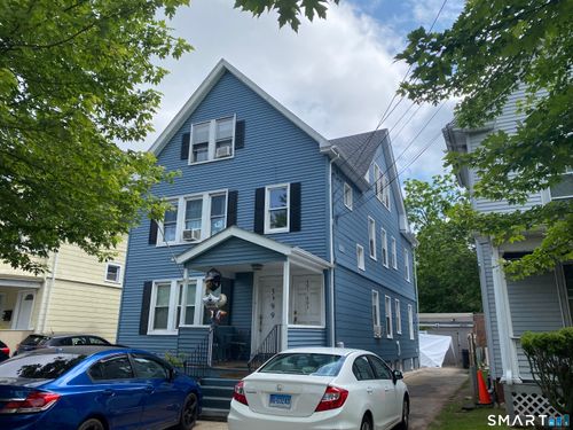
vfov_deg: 53.1
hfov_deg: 67.3
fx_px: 430
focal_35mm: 26
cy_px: 215
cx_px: 286
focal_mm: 4.25
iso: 32
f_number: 1.8
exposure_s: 1/2688
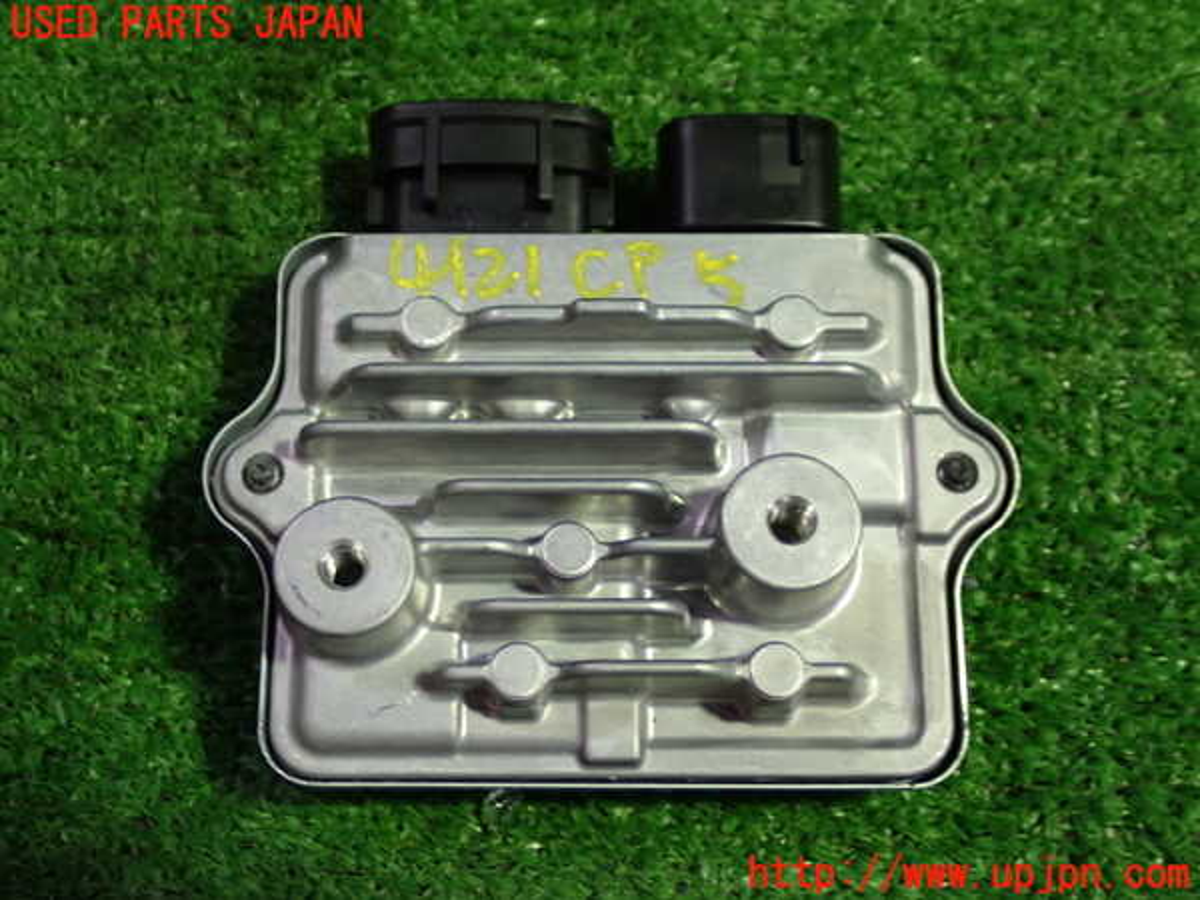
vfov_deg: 27.0
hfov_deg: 35.5
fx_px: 1872
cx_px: 600
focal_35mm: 54
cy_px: 450
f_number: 3.3
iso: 500
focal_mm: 9.65
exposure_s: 1/50
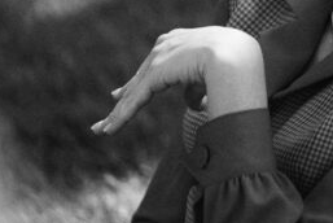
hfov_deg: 3.4
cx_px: 448
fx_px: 5528
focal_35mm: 597
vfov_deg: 2.3
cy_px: -102
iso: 400
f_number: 2.8
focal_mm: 200
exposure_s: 1/1600
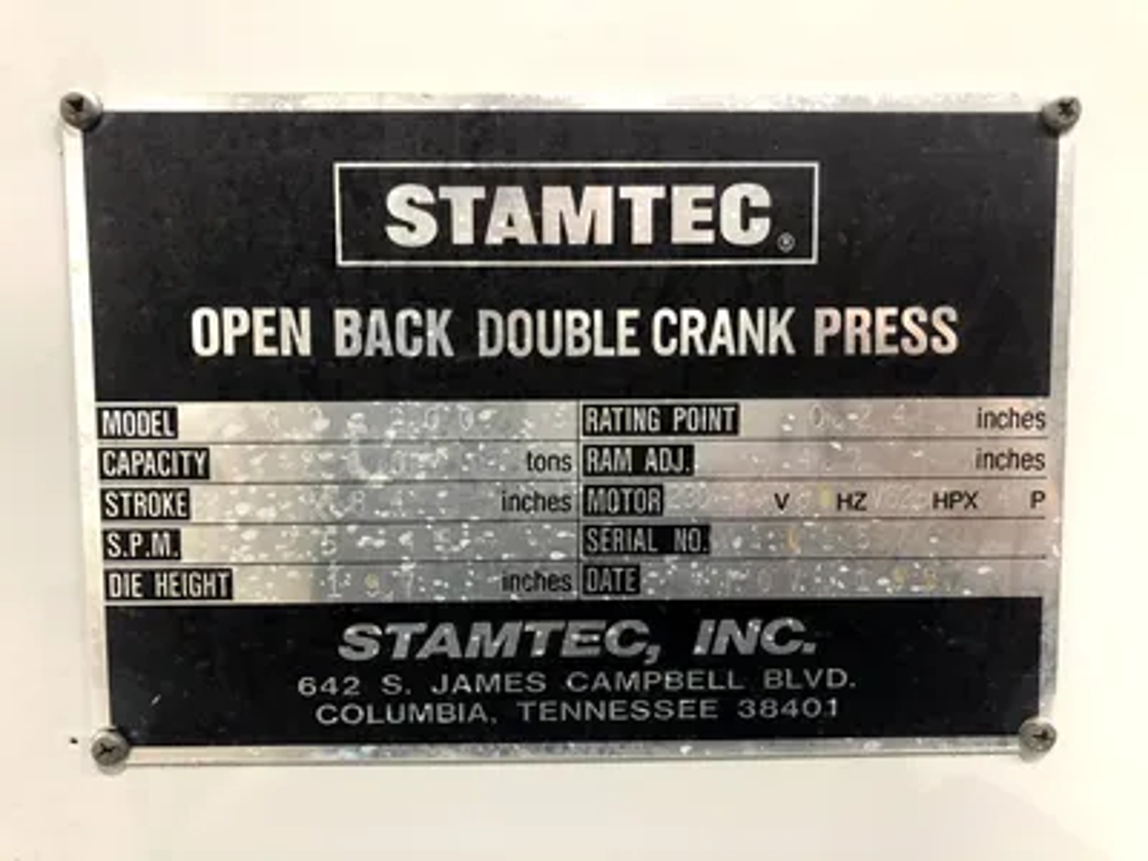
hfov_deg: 63.4
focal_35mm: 28
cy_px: 430
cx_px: 574
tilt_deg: -5.8
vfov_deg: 49.7
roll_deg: +0.7
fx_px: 929
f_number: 1.8
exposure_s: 1/60
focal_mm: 4
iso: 250
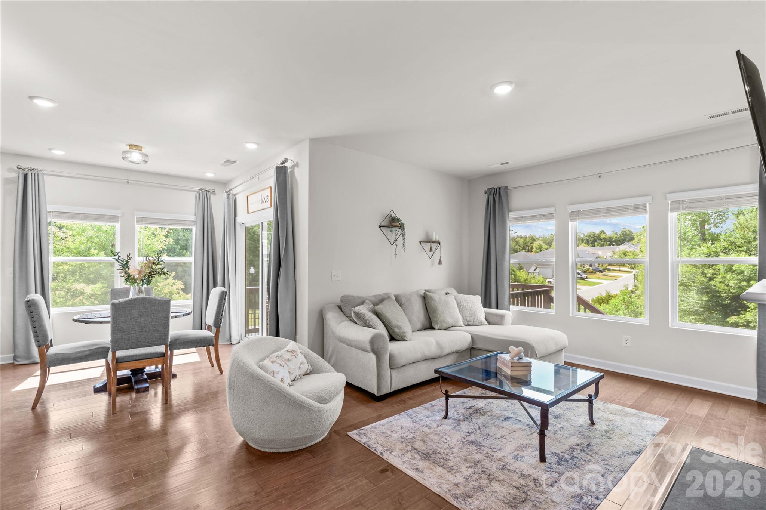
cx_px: 383
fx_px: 340
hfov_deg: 96.7
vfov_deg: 73.7
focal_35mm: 16
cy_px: 255
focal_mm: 16
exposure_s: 1/5
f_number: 8
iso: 100
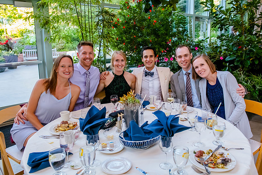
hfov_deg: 65.6
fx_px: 203
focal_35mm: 28
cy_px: 76
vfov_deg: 46.4
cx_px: 135
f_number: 4.5
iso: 5000
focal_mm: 24
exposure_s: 1/250
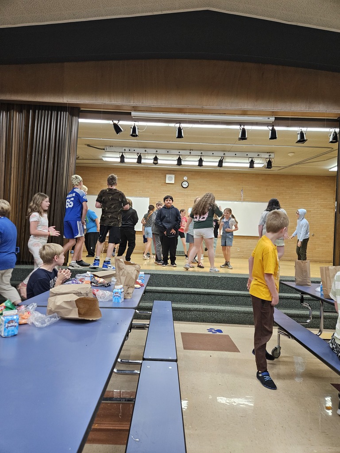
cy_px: 226
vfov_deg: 73.9
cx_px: 170
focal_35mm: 23
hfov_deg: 58.9
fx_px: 301
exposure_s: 1/120
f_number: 1.8
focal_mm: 5.4
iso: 500
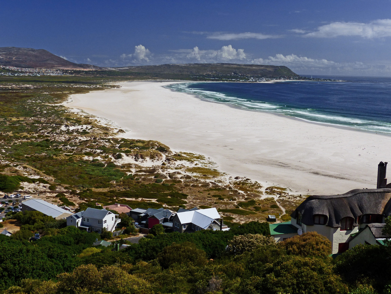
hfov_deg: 40.4
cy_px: 147
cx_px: 196
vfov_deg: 30.9
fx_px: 531
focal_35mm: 47
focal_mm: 8.4
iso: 100
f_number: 4
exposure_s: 1/800
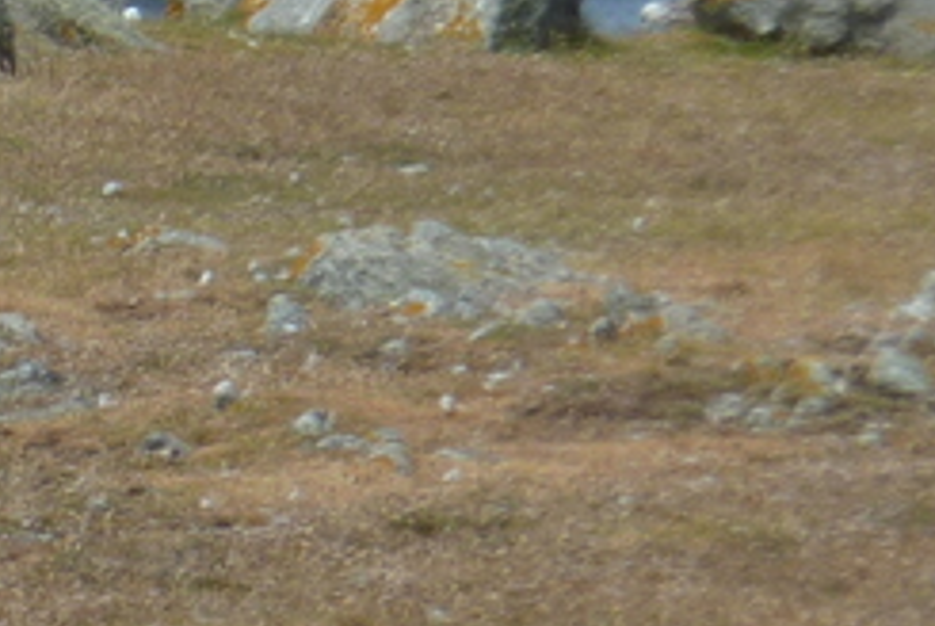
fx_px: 22362
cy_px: -248
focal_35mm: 860
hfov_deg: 2.4
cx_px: -1290
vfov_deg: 1.6
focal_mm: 27.8
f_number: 5.6
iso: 80
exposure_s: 1/640
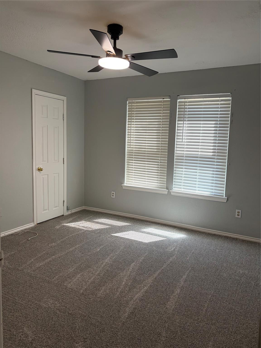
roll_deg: -2.1
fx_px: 261
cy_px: 174
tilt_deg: -7.1
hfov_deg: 53.1
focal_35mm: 26
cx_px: 130
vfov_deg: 67.3
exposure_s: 1/122
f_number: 1.6
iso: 64
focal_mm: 5.96
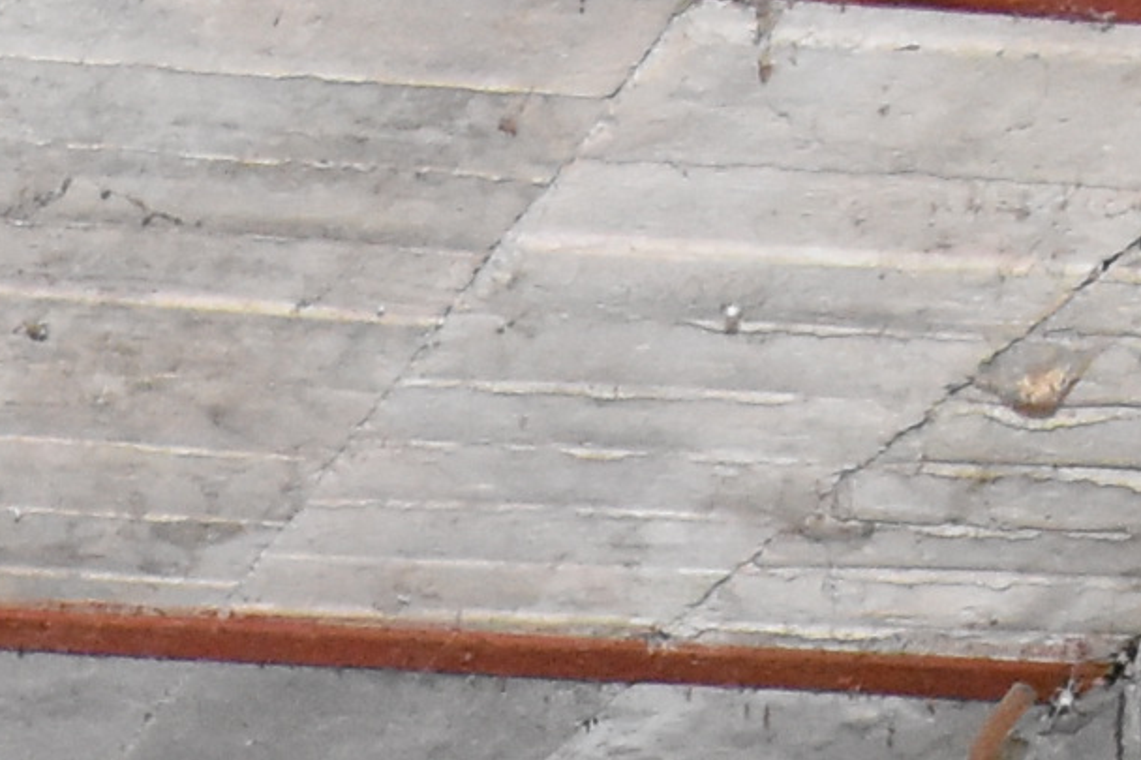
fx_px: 3517
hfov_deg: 16.9
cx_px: -490
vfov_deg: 9.9
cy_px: 2149
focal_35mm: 111
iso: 4000
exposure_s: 1/60
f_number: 4.5
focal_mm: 10
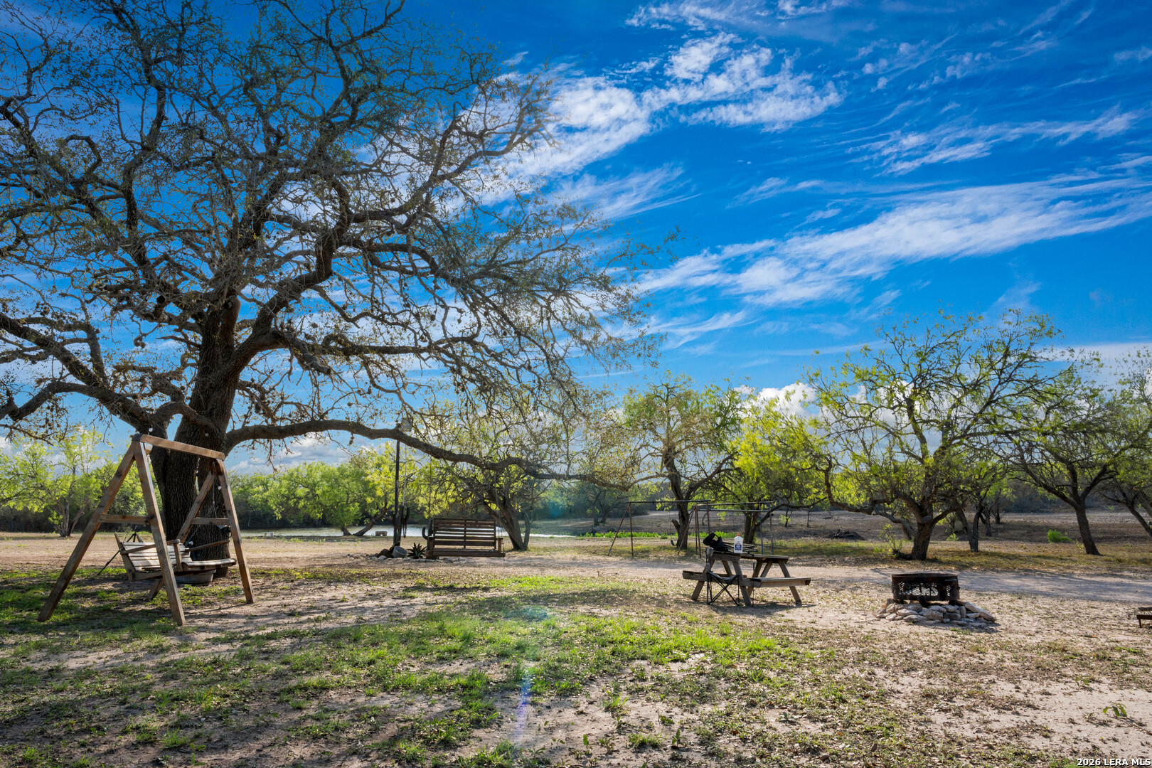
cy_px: 384
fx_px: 768
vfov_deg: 53.1
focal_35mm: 24
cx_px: 576
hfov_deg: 73.7
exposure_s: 1/30
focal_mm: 24
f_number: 18
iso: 100
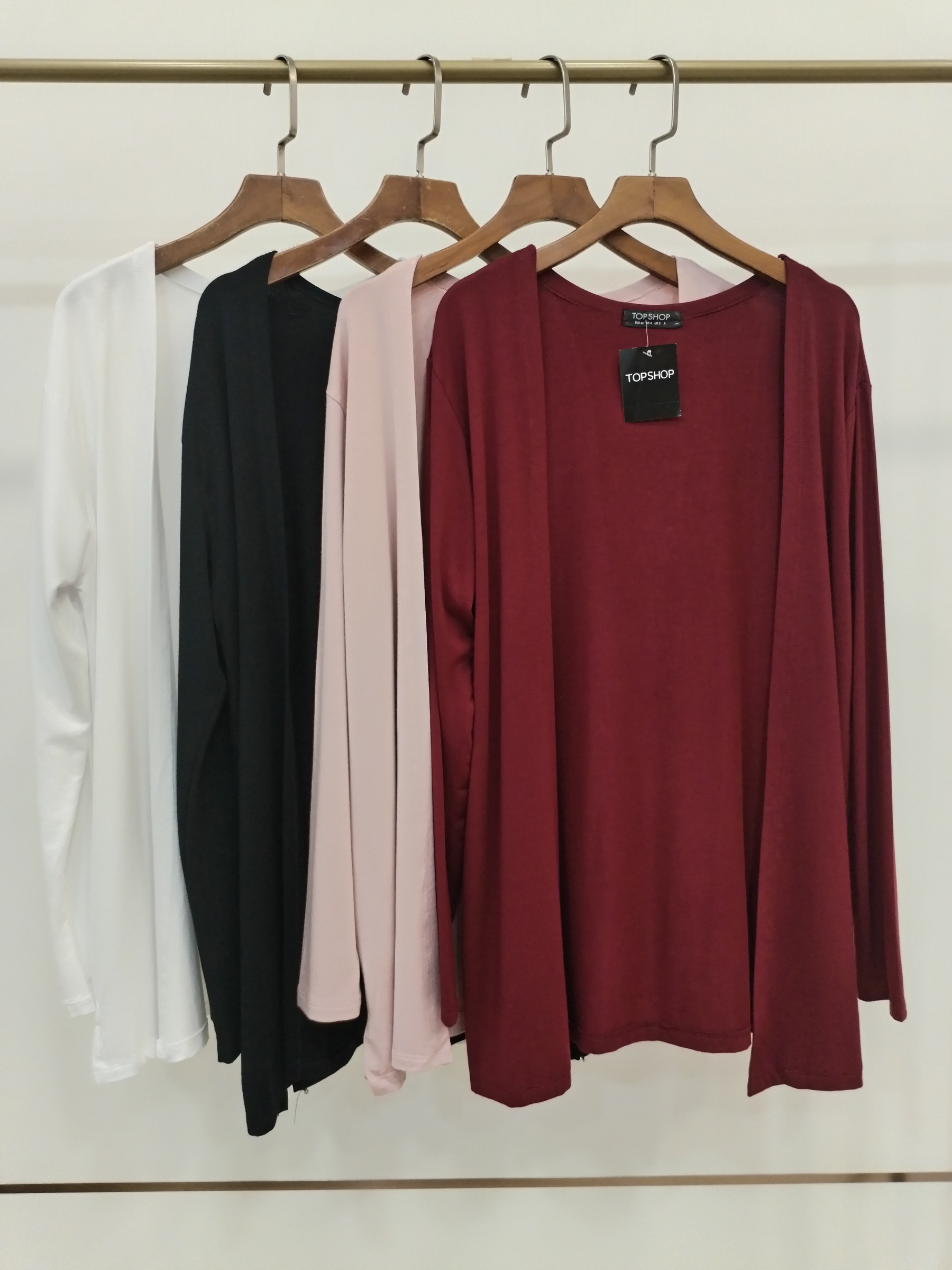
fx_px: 1063
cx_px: 476
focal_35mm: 29
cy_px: 635
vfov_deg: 61.7
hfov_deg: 48.2
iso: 435
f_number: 1.8
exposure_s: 1/50
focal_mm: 4.75
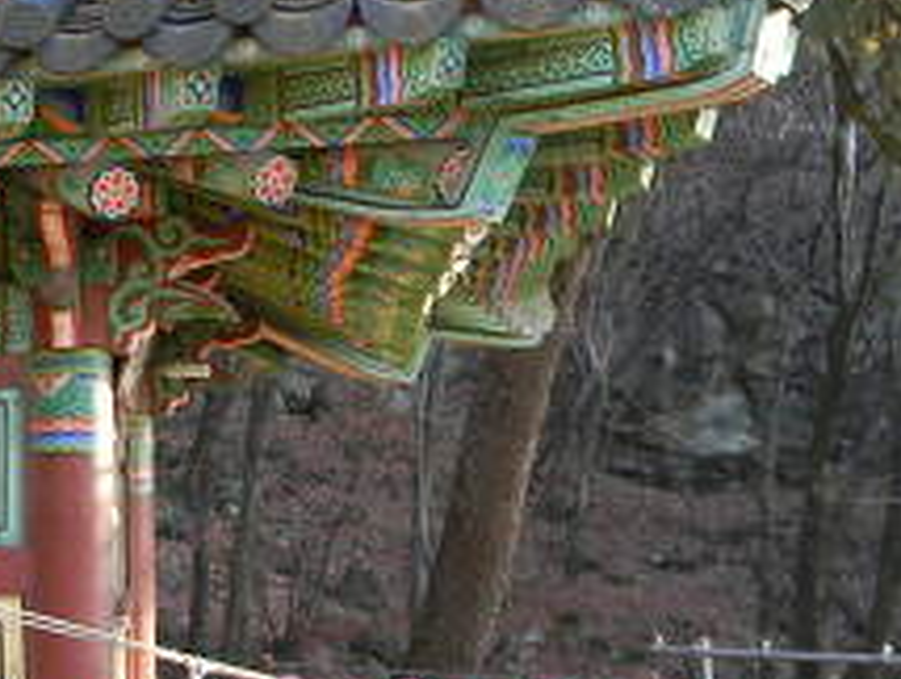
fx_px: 2373
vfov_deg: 16.3
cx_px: -268
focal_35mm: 91
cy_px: 400
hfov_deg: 19.8
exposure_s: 1/62.1
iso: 80
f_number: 3.5
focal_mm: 5
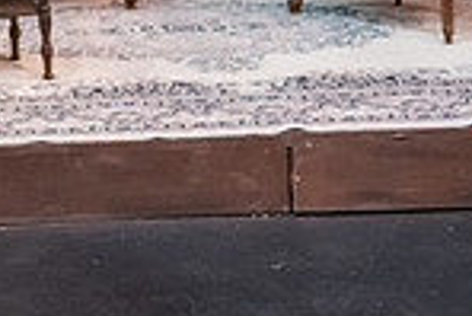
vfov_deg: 8.1
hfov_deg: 11.8
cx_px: -290
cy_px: -206
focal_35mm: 165
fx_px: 2165
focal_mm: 42
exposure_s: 1/200
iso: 3200
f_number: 3.2
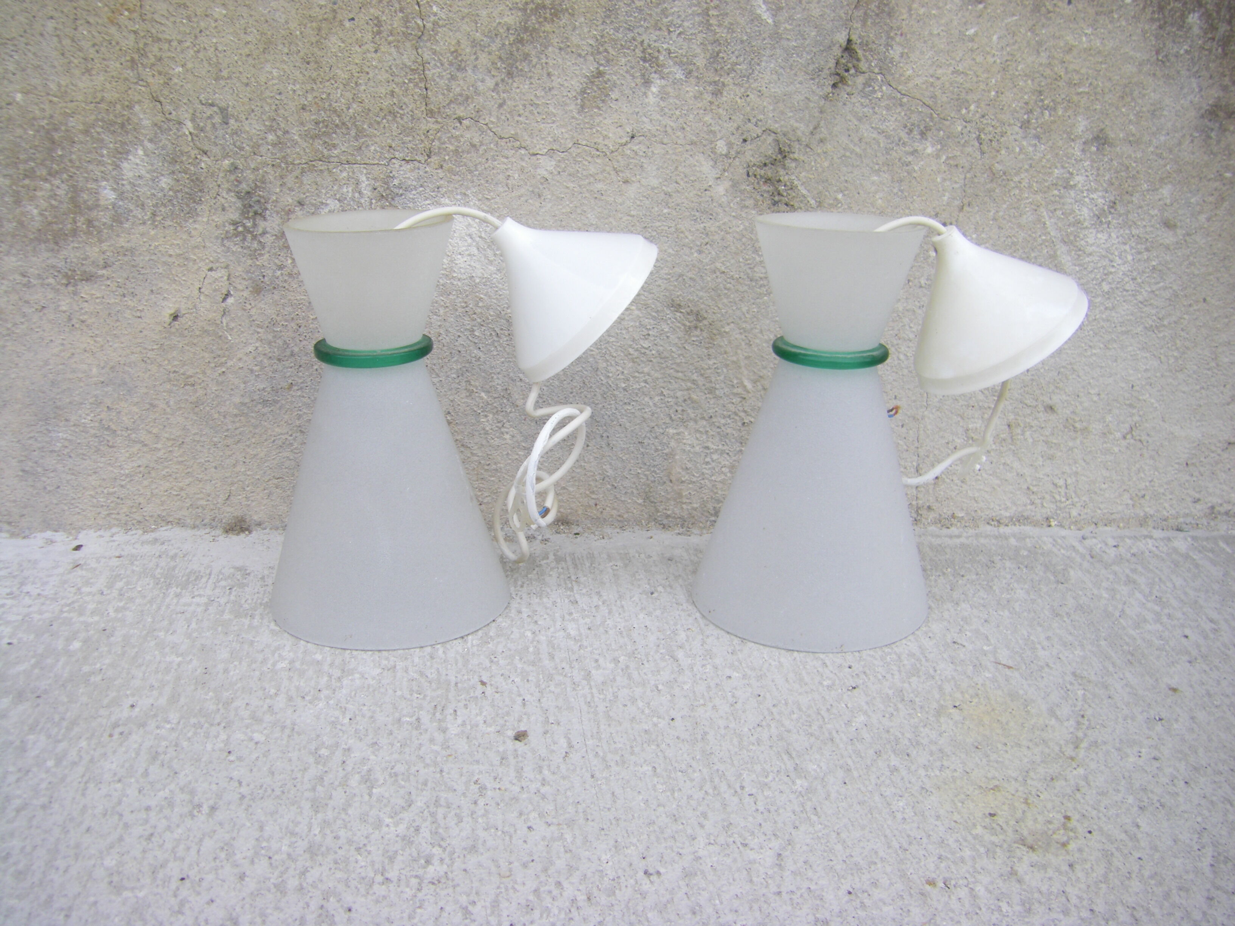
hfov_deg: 49.0
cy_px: 463
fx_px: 1356
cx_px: 618
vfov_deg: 37.7
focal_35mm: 38
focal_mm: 6.3
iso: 64
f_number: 3.5
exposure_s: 1/250
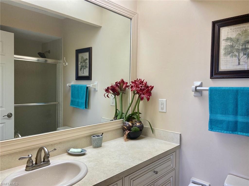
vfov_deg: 53.1
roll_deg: -1.1
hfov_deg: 67.3
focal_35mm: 26
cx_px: 124
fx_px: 187
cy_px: 93
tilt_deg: -2.2
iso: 100
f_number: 1.8
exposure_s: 1/120
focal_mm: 4.25
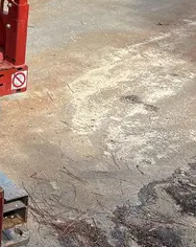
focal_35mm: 79
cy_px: 35
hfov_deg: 17.7
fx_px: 574
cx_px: -81
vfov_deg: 23.7
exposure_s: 1/1337
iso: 50
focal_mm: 5.96
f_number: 1.6
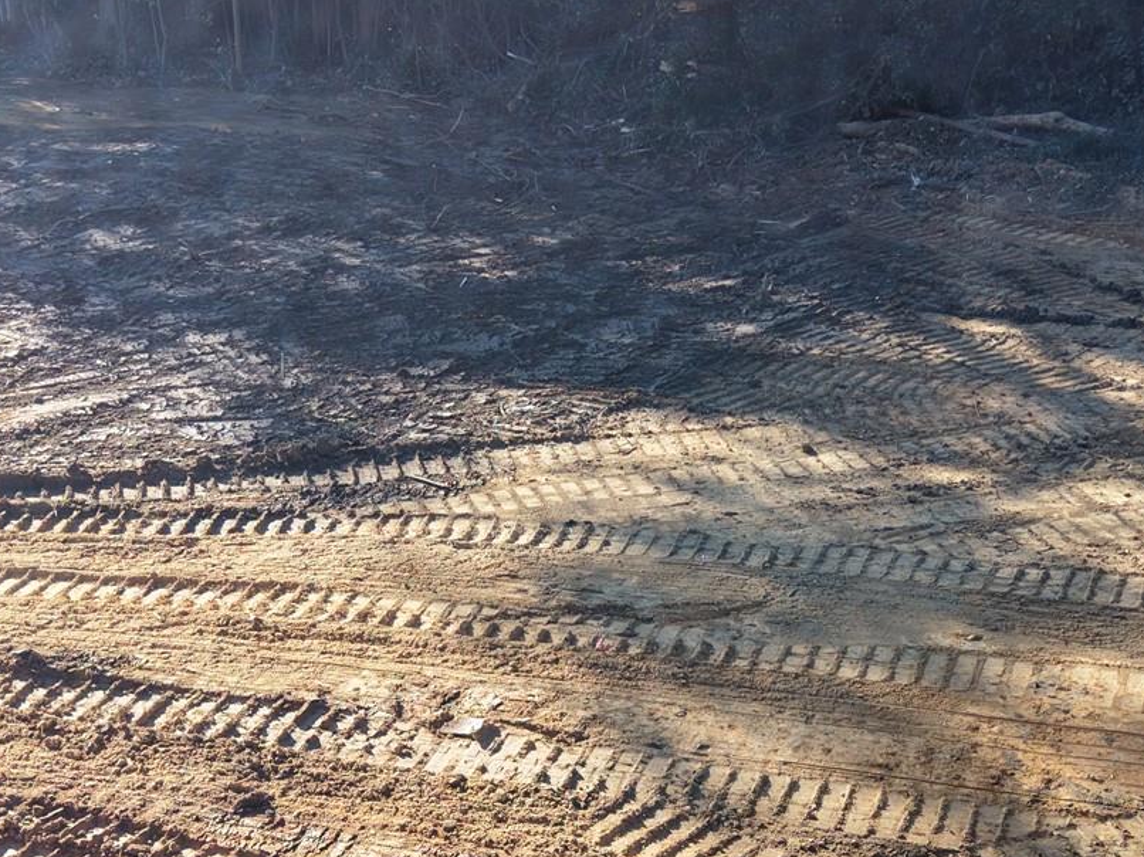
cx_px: 755
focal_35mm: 61
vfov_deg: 23.6
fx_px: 2015
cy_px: 691
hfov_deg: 31.5
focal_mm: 8.67
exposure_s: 1/800
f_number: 1.8
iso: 200
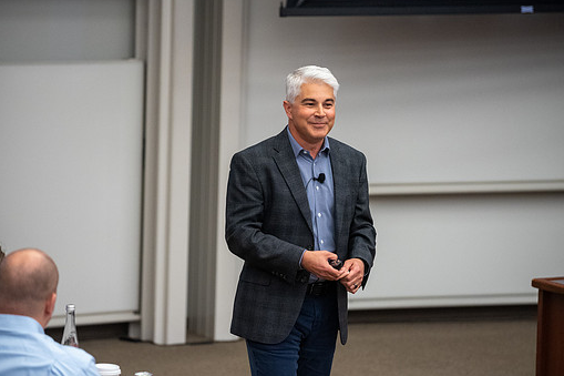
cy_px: 193
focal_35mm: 194
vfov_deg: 7.1
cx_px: 283
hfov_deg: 10.6
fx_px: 3038
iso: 2000
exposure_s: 1/160
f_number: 2.8
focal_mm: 170
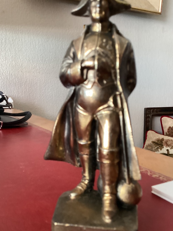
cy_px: 135
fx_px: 247
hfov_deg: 38.7
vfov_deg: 49.9
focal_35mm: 37
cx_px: 84
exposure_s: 1/50
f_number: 2.4
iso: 400
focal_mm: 3.3
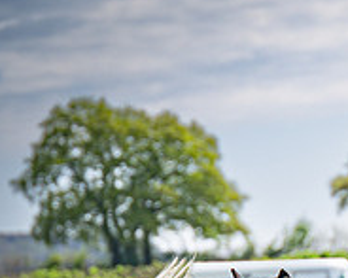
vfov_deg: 3.7
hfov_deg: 4.6
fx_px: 4262
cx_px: 533
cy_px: 410
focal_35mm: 414
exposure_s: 1/2500
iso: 200
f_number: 4
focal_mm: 98
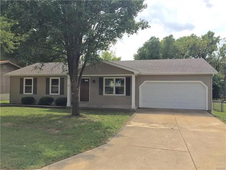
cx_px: 113
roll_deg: -1.1
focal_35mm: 29
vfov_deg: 48.2
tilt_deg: +0.7
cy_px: 85
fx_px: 189
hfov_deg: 61.7
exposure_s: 1/1980
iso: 32
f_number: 2.2
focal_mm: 4.15
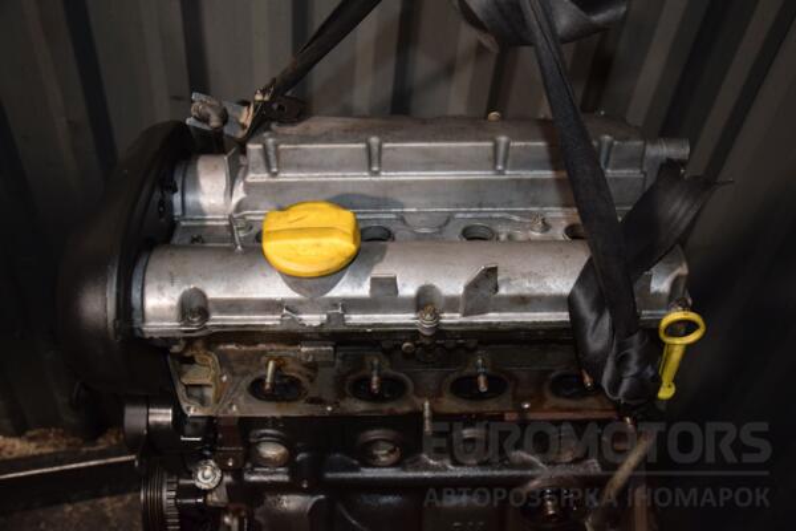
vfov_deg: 36.9
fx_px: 796
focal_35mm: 36
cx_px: 398
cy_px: 266
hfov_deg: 53.1
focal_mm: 24
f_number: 5
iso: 800
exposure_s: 1/60
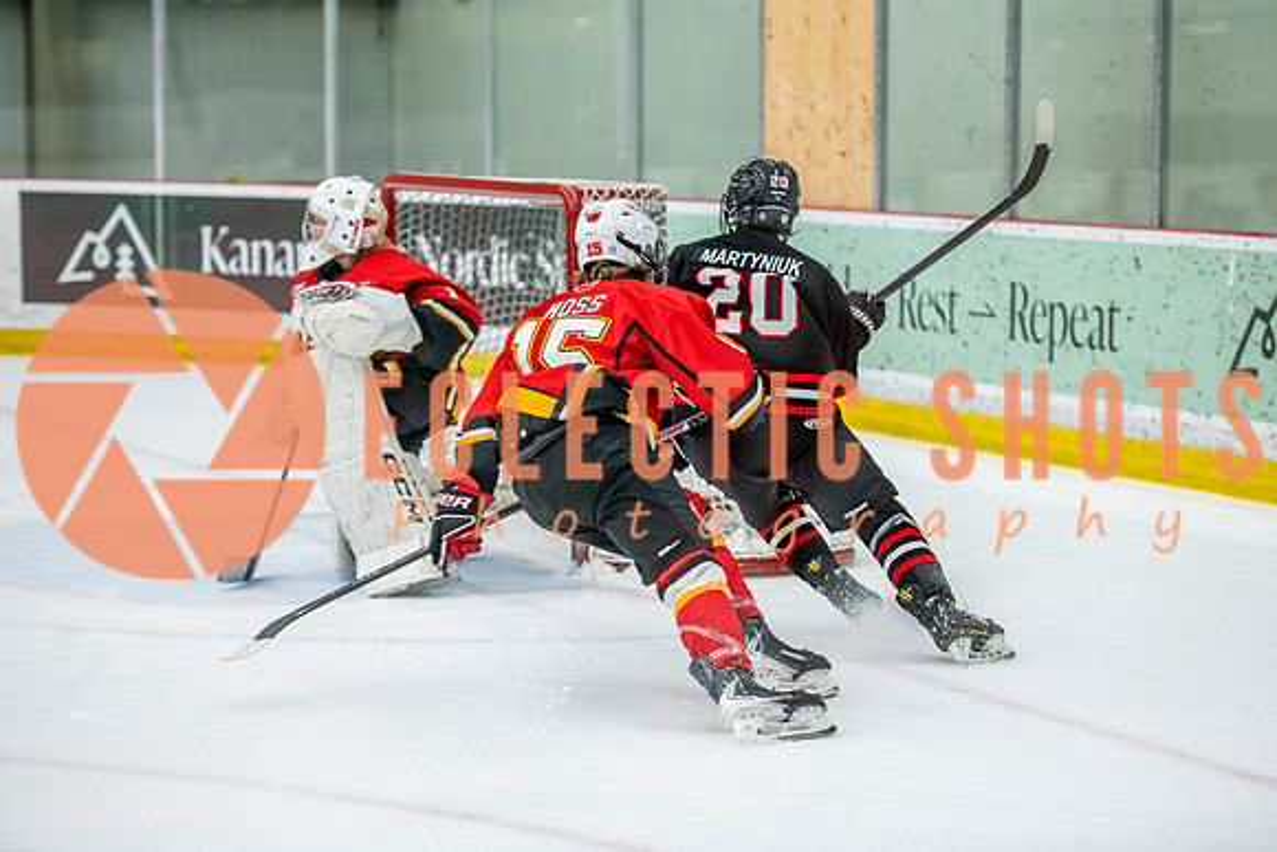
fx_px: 4177
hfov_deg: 17.4
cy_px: 425
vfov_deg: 11.6
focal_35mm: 118
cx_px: 664
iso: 2000
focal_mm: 110
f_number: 3.2
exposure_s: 1/640
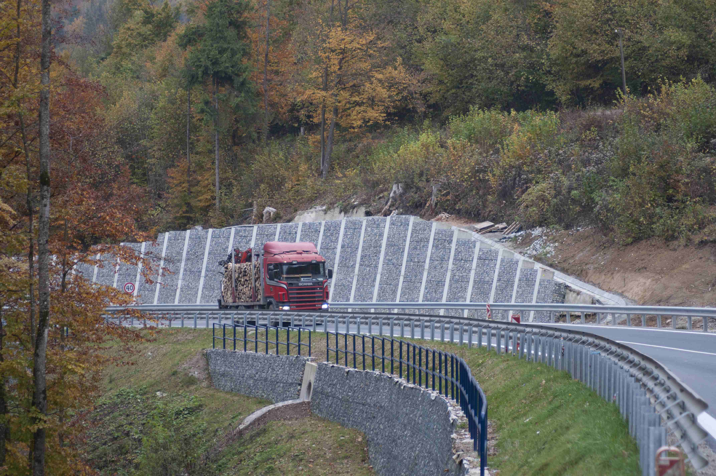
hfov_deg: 15.2
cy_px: 238
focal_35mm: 135
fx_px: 2682
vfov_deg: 10.1
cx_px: 358
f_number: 4
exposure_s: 1/400
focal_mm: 90
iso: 320
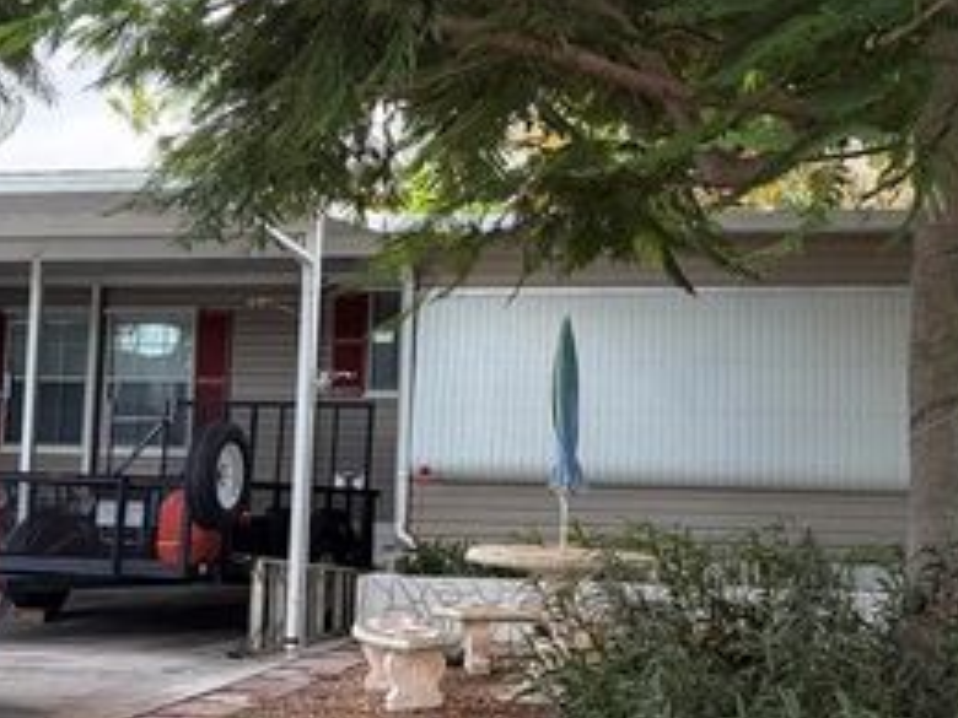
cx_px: 545
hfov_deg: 30.2
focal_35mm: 64
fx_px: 1771
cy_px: 191
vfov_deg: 22.7
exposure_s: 1/217
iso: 100
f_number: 1.6
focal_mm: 5.96
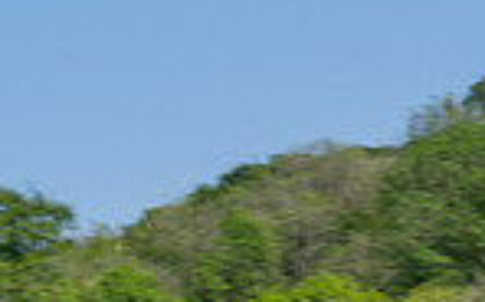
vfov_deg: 2.7
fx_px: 6467
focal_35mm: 490
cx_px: 818
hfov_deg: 4.3
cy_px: 676
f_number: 14
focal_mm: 70
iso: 160
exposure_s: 1/160
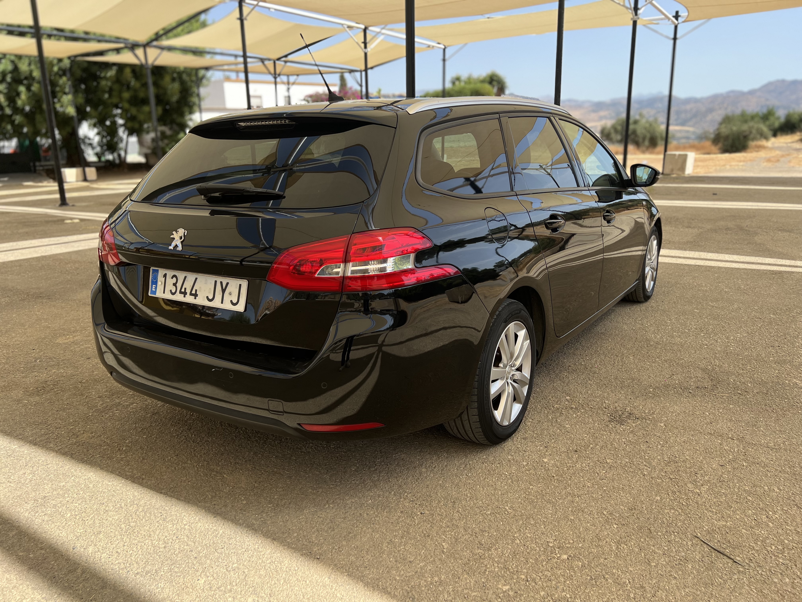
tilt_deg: -16.4
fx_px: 602
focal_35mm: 26
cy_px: 301
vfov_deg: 53.1
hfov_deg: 67.3
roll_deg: +2.6
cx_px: 401
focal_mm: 5.7
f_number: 1.5
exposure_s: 1/1449
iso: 50
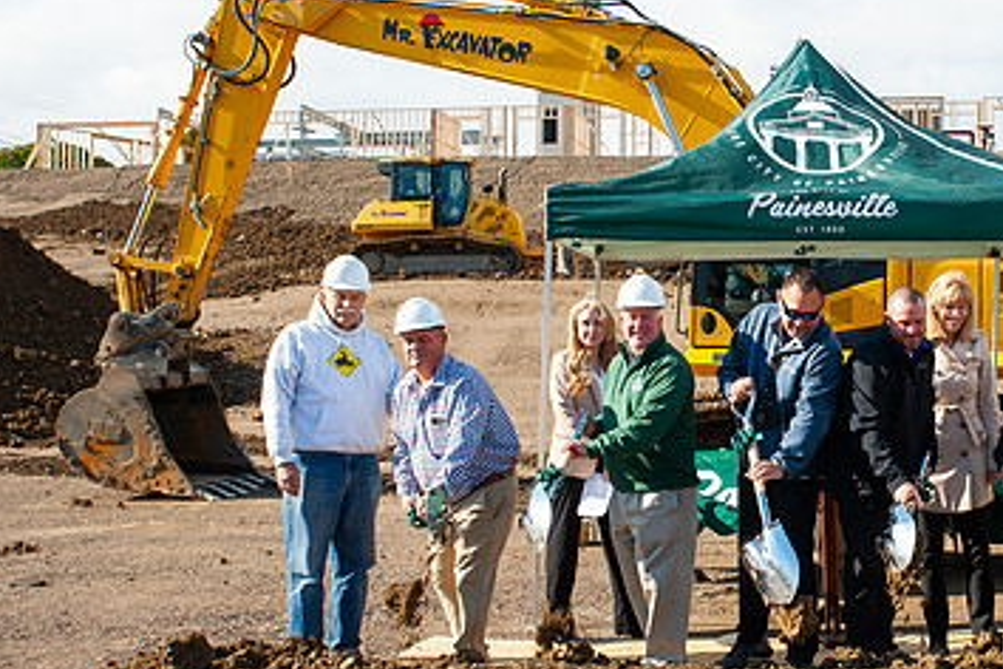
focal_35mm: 59
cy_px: 308
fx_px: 1644
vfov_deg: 23.0
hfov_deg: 32.6
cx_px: 856
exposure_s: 1/200
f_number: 16
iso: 400
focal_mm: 32
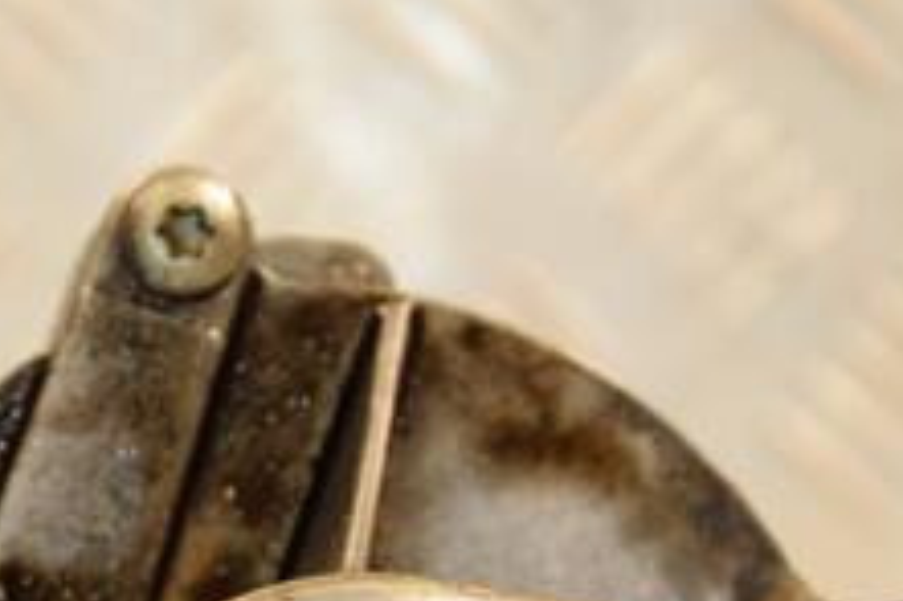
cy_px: 679
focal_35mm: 305
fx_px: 7653
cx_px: 212
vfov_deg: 4.5
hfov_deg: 6.7
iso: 800
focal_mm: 75
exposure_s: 1/100
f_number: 5.3
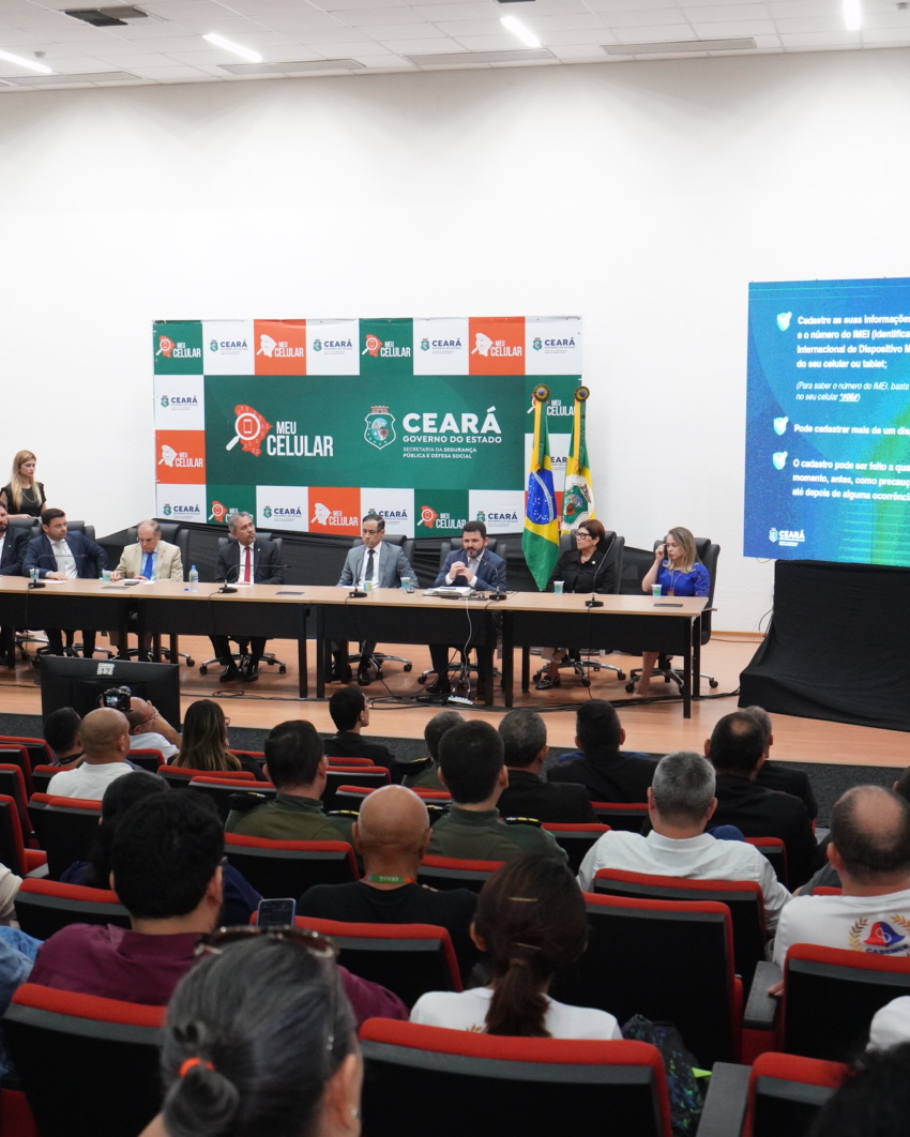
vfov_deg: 37.3
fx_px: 1683
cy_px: 566
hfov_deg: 30.2
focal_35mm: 50
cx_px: 421
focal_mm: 35
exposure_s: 1/160
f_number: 5.6
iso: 5000
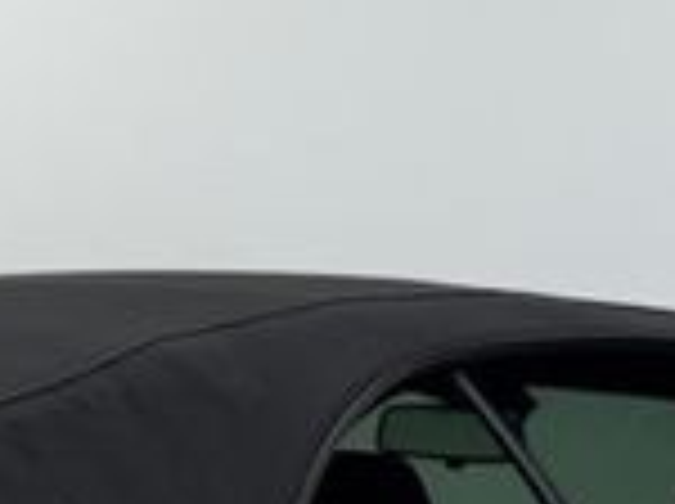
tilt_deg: -8.1
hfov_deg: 9.1
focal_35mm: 205
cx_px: -630
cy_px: 918
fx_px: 3991
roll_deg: -0.2
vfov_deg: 7.0
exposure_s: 1/244
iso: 80
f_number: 1.78
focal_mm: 6.76
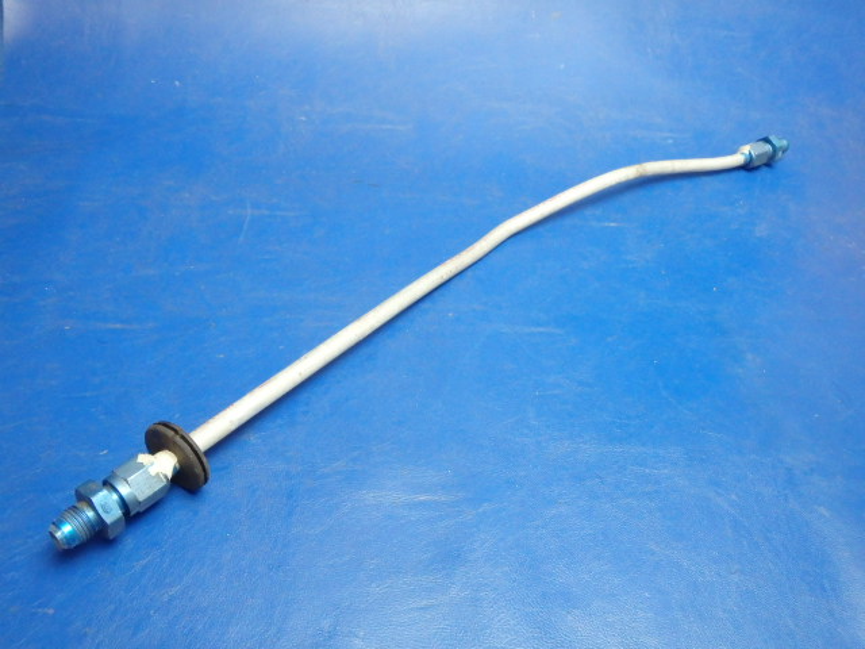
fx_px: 700
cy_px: 324
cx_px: 432
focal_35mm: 28
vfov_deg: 49.7
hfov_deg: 63.4
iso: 800
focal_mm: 5
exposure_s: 1/30
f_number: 3.9
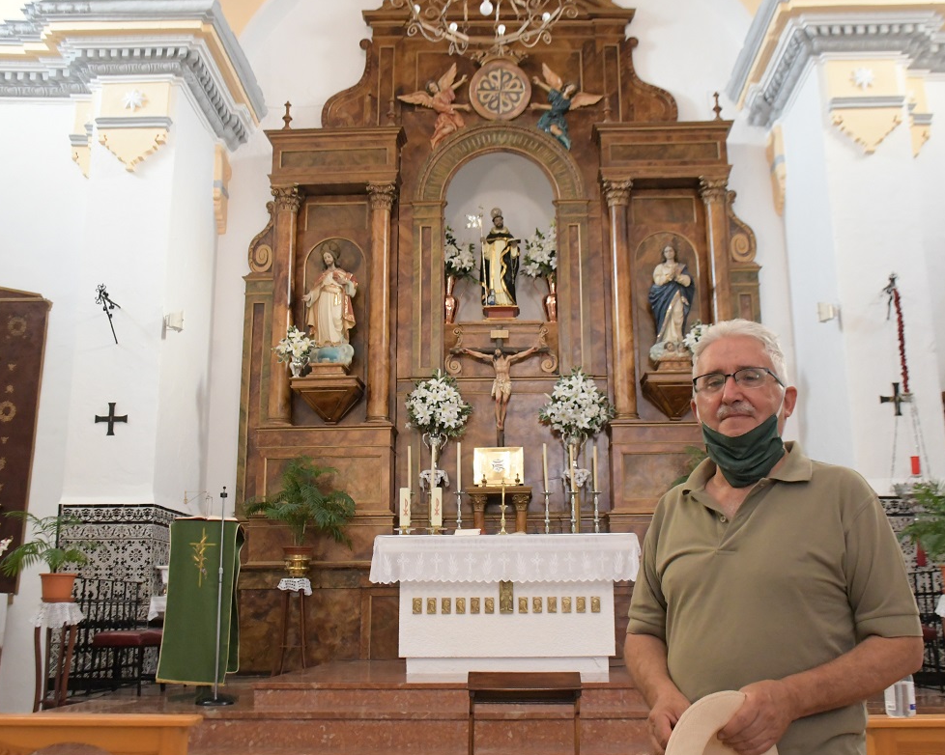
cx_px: 496
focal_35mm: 38
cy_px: 380
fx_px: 1063
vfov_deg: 39.1
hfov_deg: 47.9
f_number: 7.1
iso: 6400
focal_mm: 22
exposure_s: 1/30
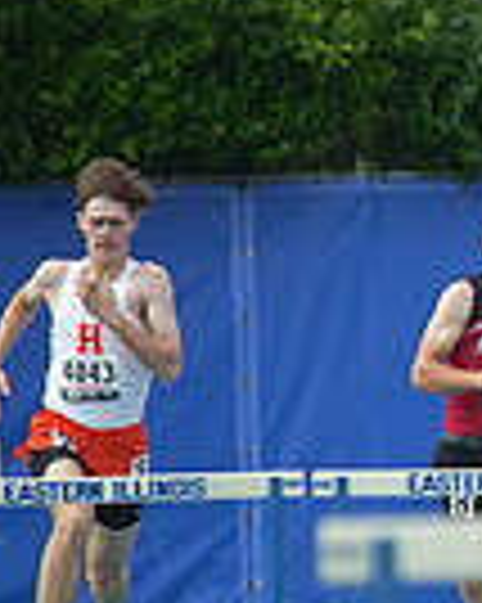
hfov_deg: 1.2
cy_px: 335
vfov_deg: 1.4
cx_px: 1230
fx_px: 23886
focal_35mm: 1338
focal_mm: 330
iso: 1000
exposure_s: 1/2000
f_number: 5.6
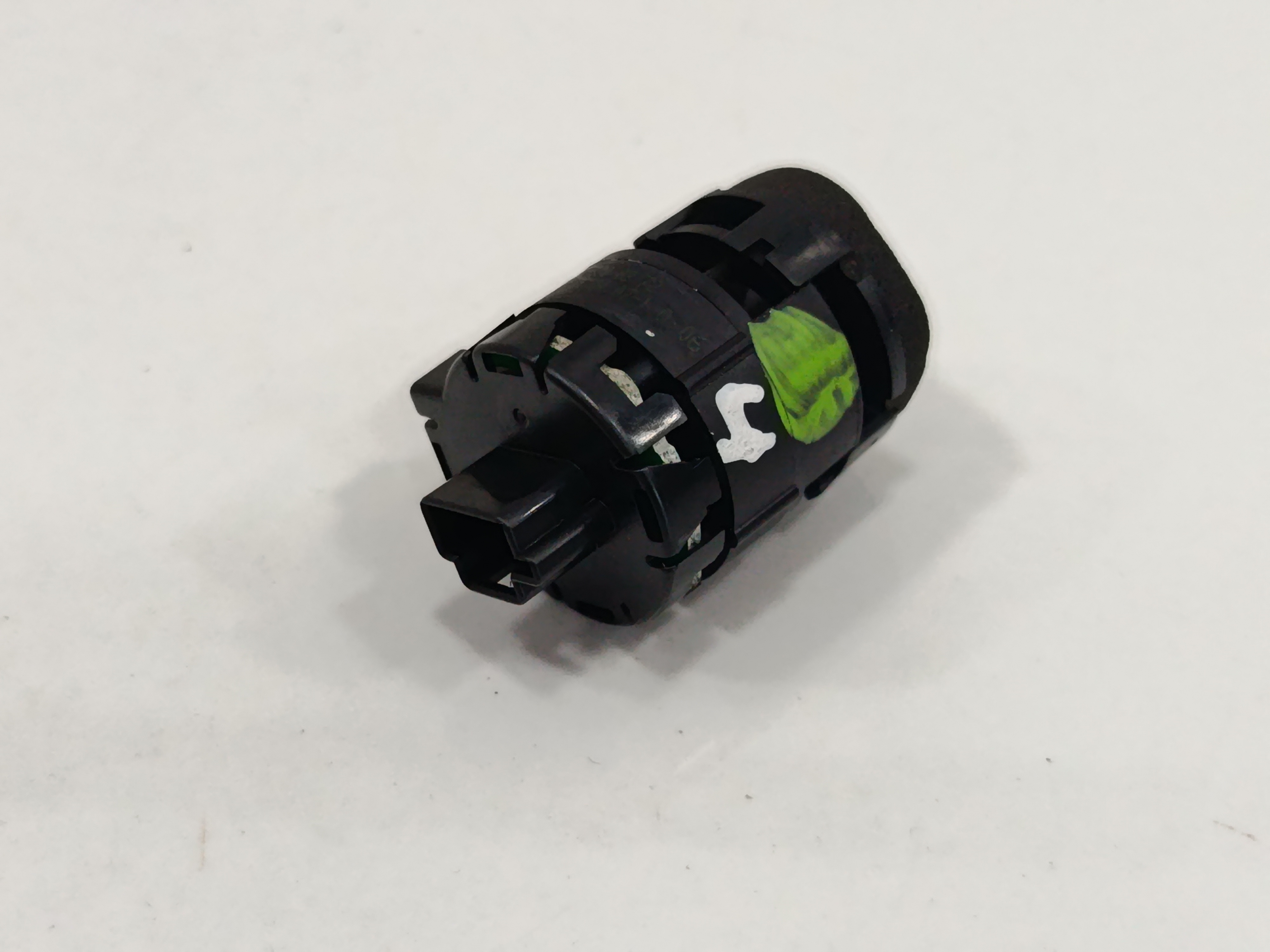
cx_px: 635
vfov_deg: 27.5
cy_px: 476
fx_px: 1944
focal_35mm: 53
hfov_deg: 36.2
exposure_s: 1/100
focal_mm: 5.24
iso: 853
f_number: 1.7
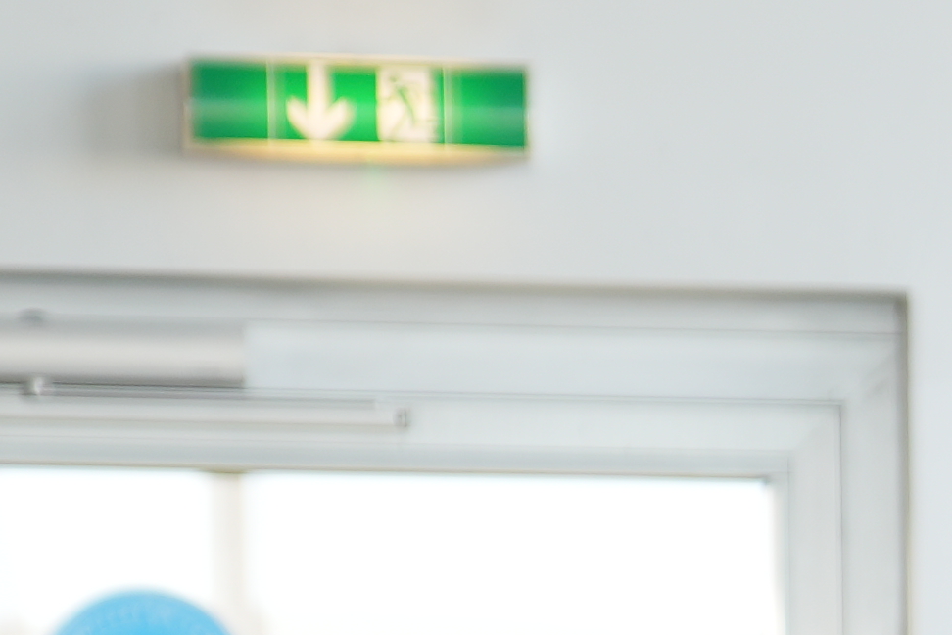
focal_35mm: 440
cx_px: 2284
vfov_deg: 3.1
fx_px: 11635
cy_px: 1606
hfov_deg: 4.6
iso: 160
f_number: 2.8
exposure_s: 1/80
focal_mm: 61
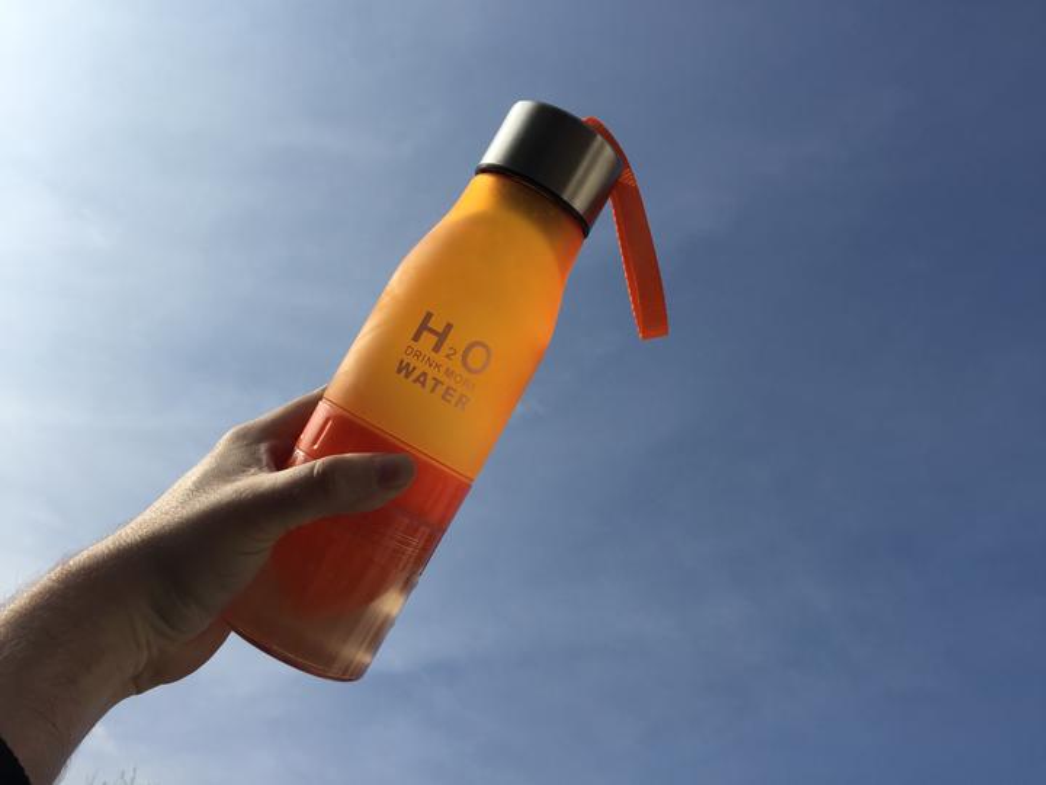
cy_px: 392
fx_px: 876
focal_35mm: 29
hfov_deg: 61.7
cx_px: 523
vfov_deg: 48.2
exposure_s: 1/2639
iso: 32
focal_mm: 4.15
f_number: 2.2
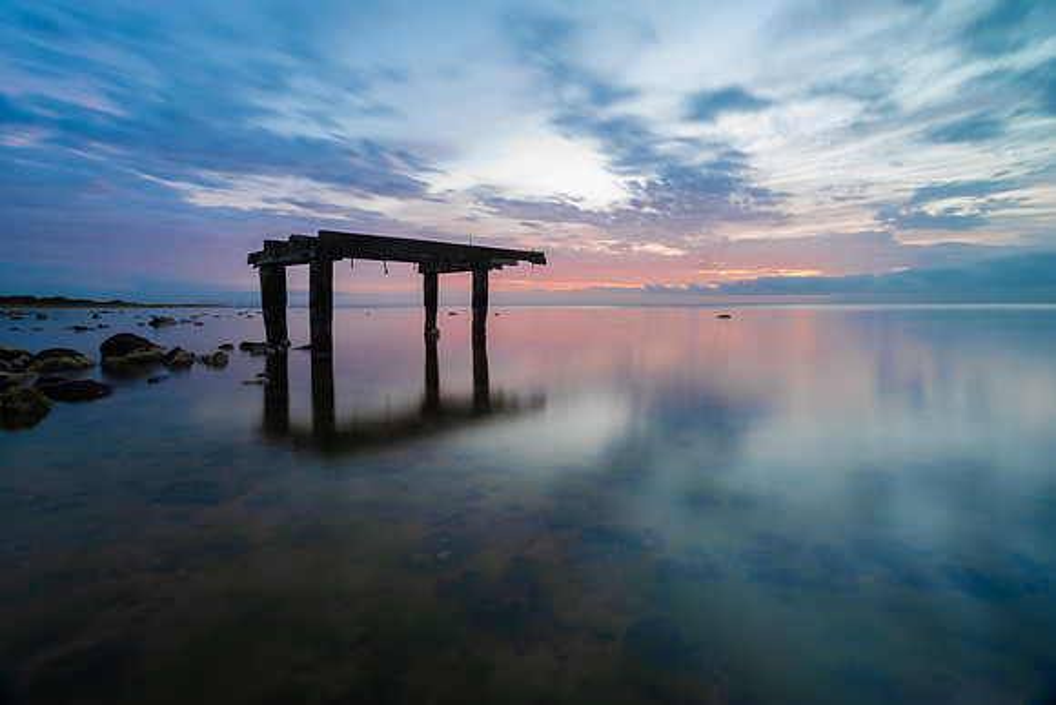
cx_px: 528
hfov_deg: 70.0
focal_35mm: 26
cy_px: 328
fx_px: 754
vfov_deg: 50.1
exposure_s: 30
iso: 50
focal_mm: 24
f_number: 18
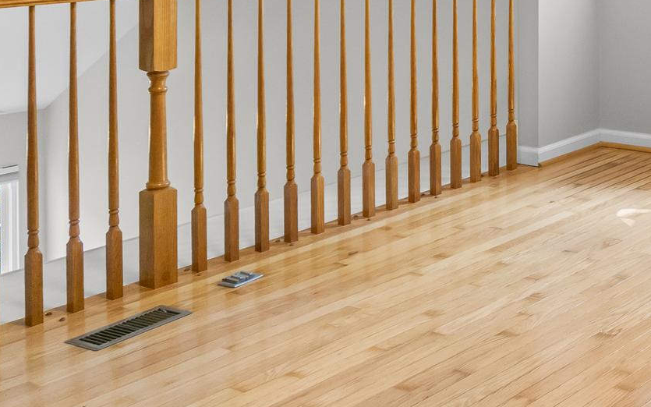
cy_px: -53
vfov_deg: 20.5
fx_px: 1065
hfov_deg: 30.1
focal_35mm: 60
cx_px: 734
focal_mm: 16
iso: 200
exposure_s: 1/60
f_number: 4
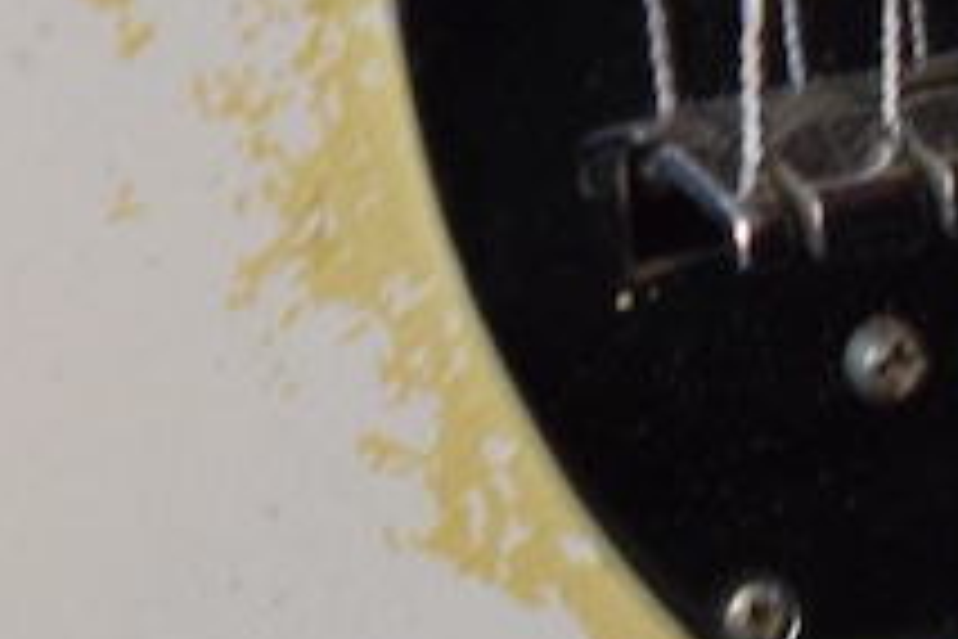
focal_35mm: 371
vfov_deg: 3.7
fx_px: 9859
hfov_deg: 5.6
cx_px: 630
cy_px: -176
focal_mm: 35
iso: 2000
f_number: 4.5
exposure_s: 1/60
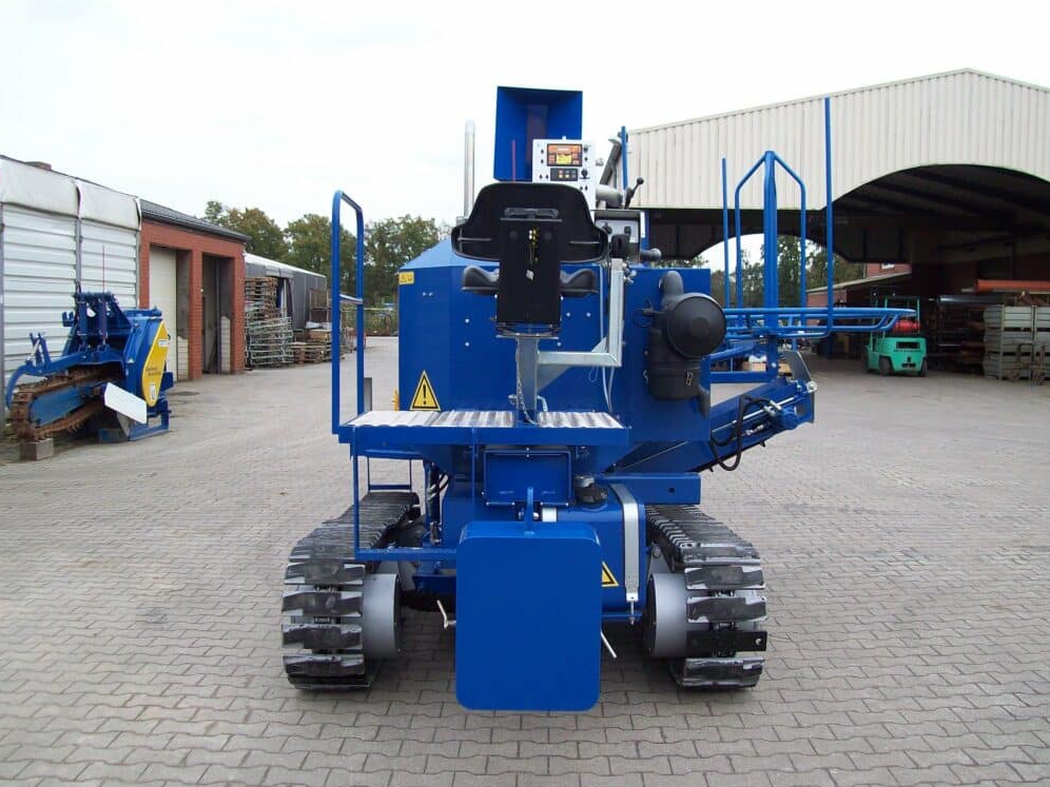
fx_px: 1122
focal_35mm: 37
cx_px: 524
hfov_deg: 50.1
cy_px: 395
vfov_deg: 38.7
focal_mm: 6
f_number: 2.7
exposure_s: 1/235
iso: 80
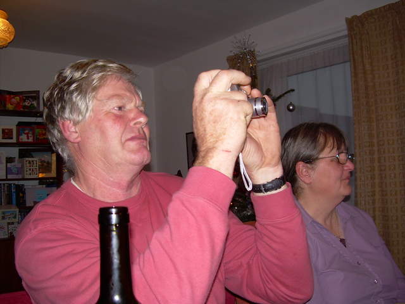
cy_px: 152
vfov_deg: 37.7
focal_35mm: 38
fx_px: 445
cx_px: 202
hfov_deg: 49.0
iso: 50
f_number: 2.8
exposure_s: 1/60
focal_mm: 6.3
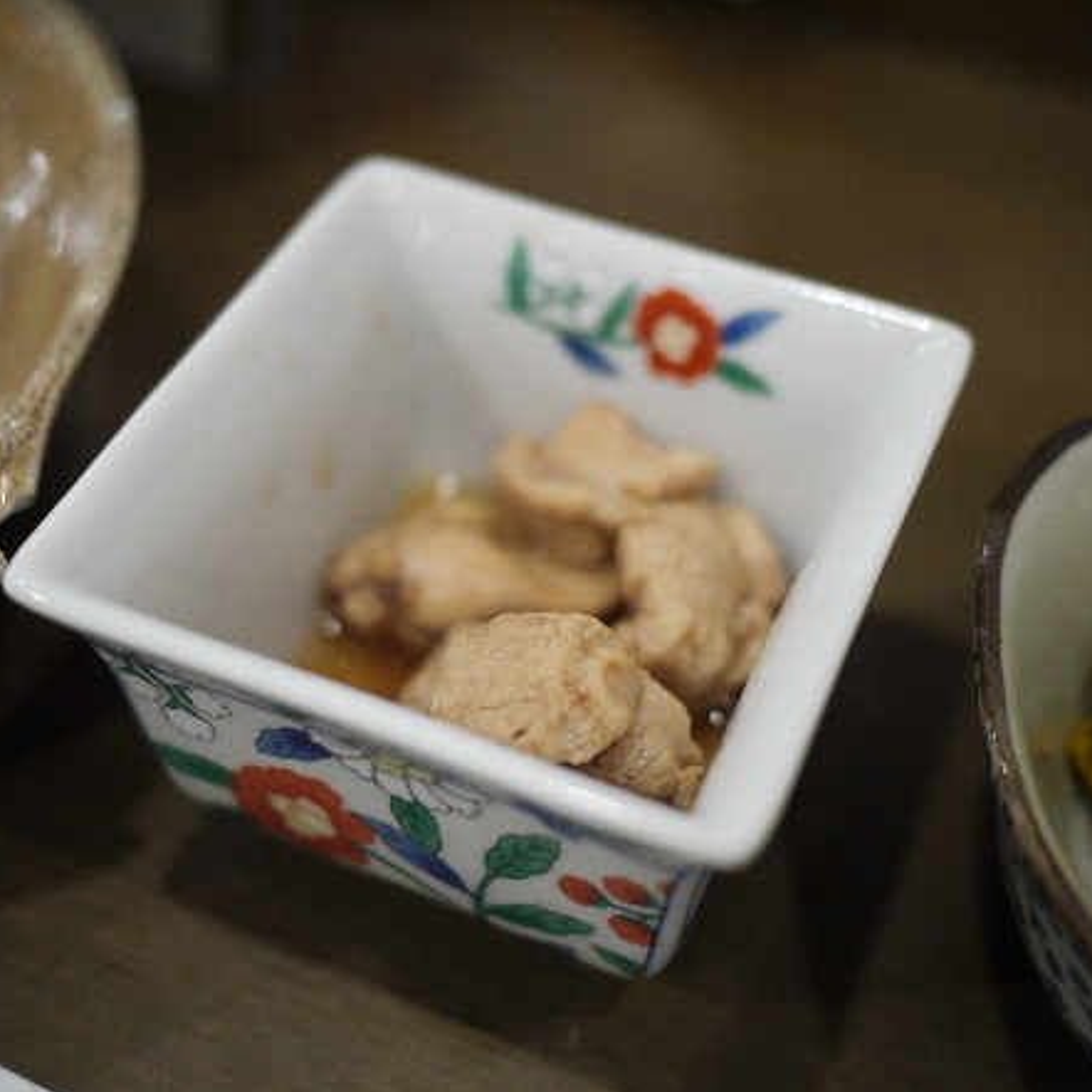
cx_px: 539
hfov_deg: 35.4
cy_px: 551
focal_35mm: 48
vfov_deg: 35.4
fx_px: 1713
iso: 200
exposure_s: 1/30
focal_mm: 20
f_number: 1.7
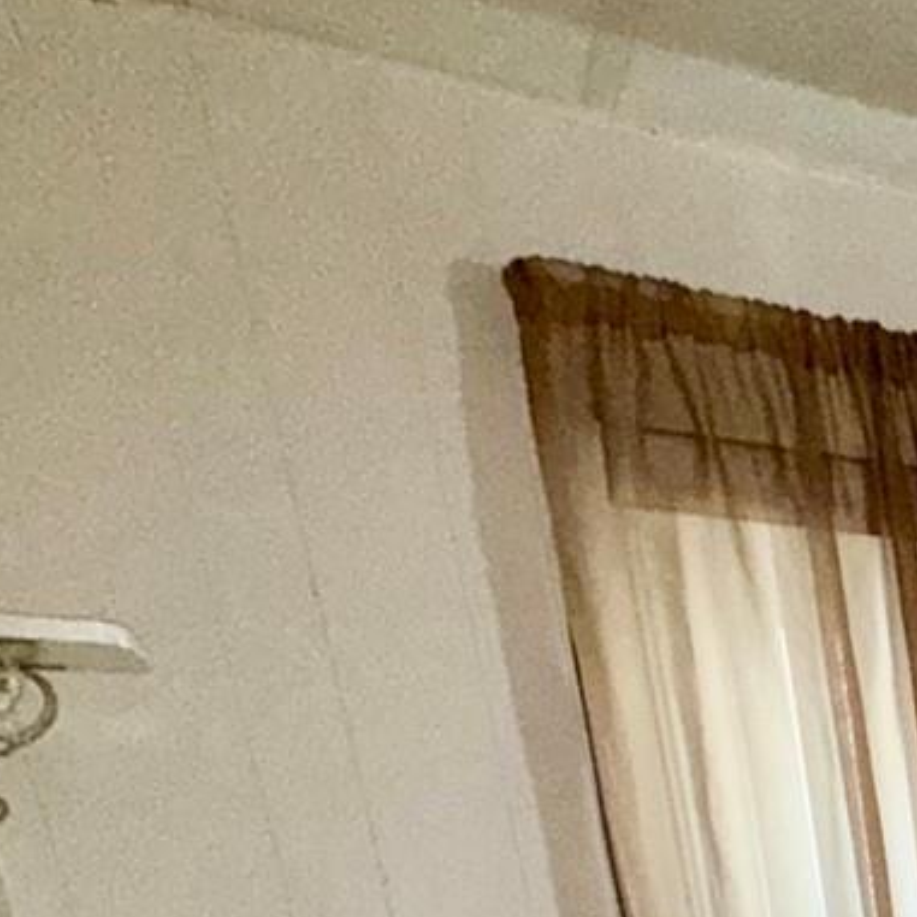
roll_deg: +0.8
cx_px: 1617
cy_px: 1379
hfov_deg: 21.9
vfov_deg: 25.0
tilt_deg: -17.3
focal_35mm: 52
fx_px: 1558
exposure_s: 1/60
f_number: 2.2
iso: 160
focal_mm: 2.22
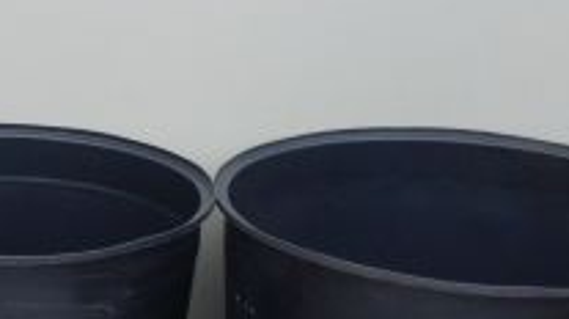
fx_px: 1507
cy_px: 265
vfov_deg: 12.0
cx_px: 44
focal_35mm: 100
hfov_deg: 20.9
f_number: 2.8
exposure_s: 1/125
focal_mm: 6.3
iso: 80
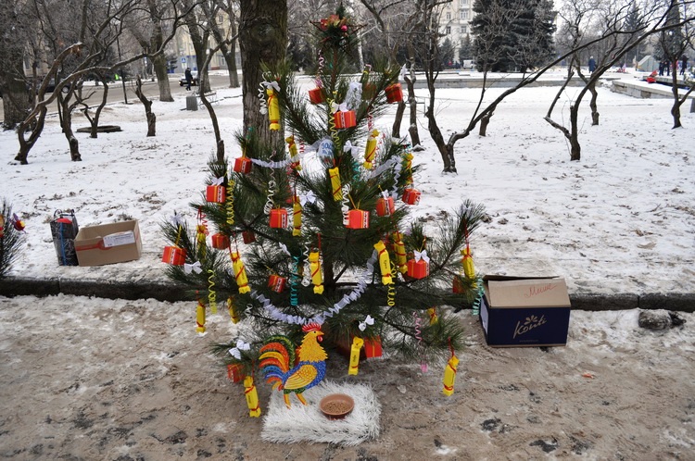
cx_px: 348
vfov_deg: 47.8
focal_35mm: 27
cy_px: 230
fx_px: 521
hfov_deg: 67.4
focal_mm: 18
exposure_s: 1/125
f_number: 5.6
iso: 220
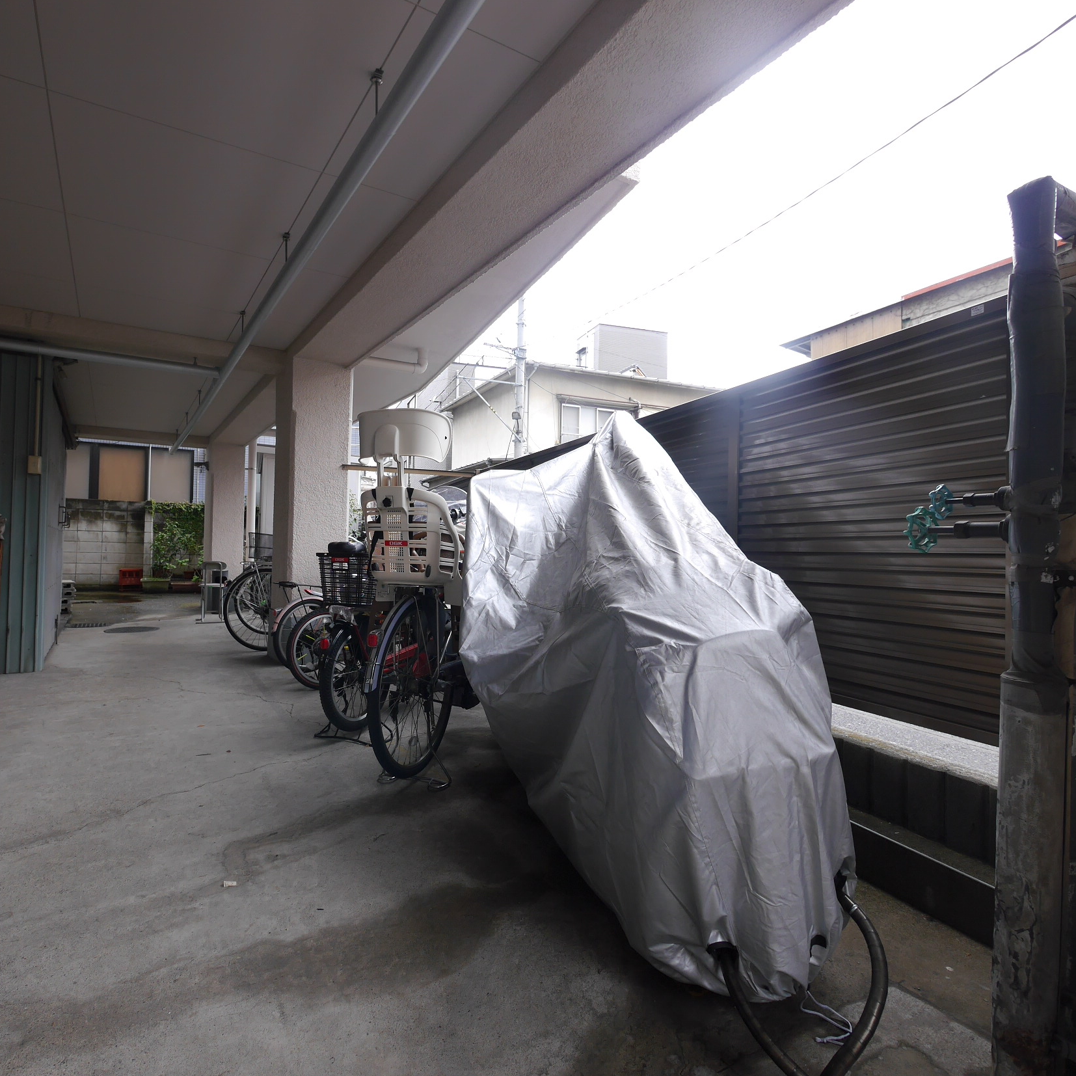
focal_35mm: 17
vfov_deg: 84.0
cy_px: 551
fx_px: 598
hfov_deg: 83.7
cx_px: 479
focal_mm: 7
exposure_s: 1/100
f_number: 4.5
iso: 160
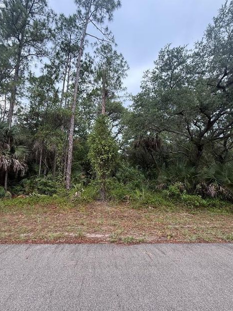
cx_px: 113
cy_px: 158
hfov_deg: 81.7
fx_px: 135
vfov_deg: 98.2
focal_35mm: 15
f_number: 2.2
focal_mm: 2.22
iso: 64
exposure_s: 1/221
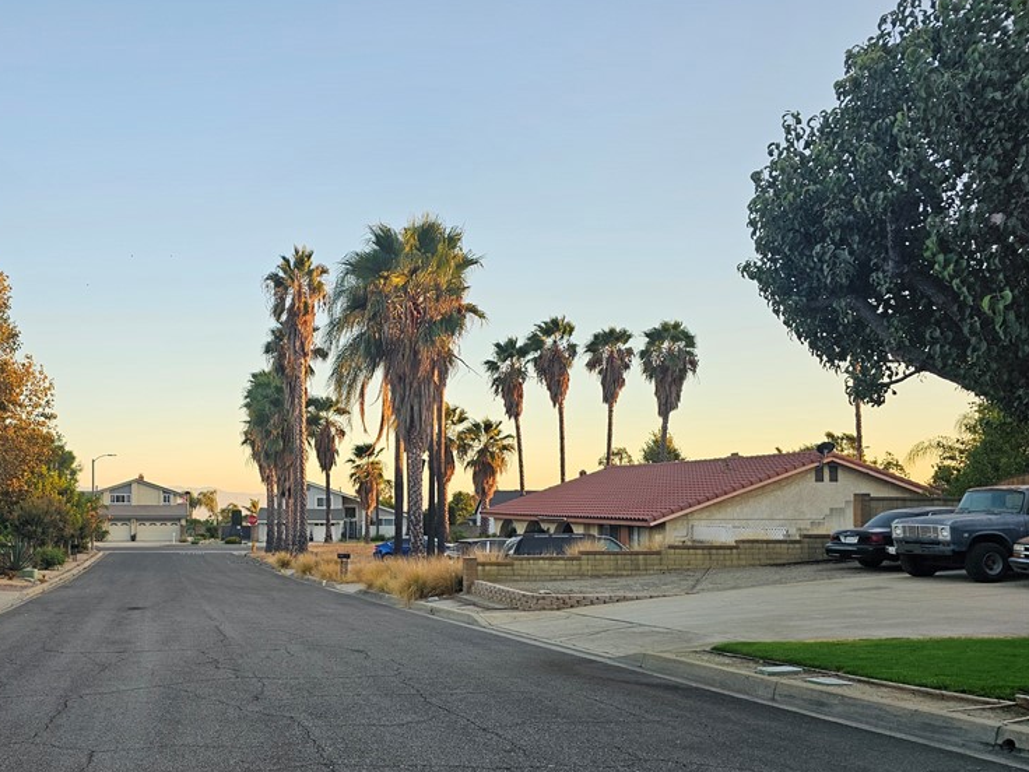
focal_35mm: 32
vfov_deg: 43.7
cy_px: 496
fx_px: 951
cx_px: 316
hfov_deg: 55.2
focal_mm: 6.3
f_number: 1.7
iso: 20
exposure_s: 1/180
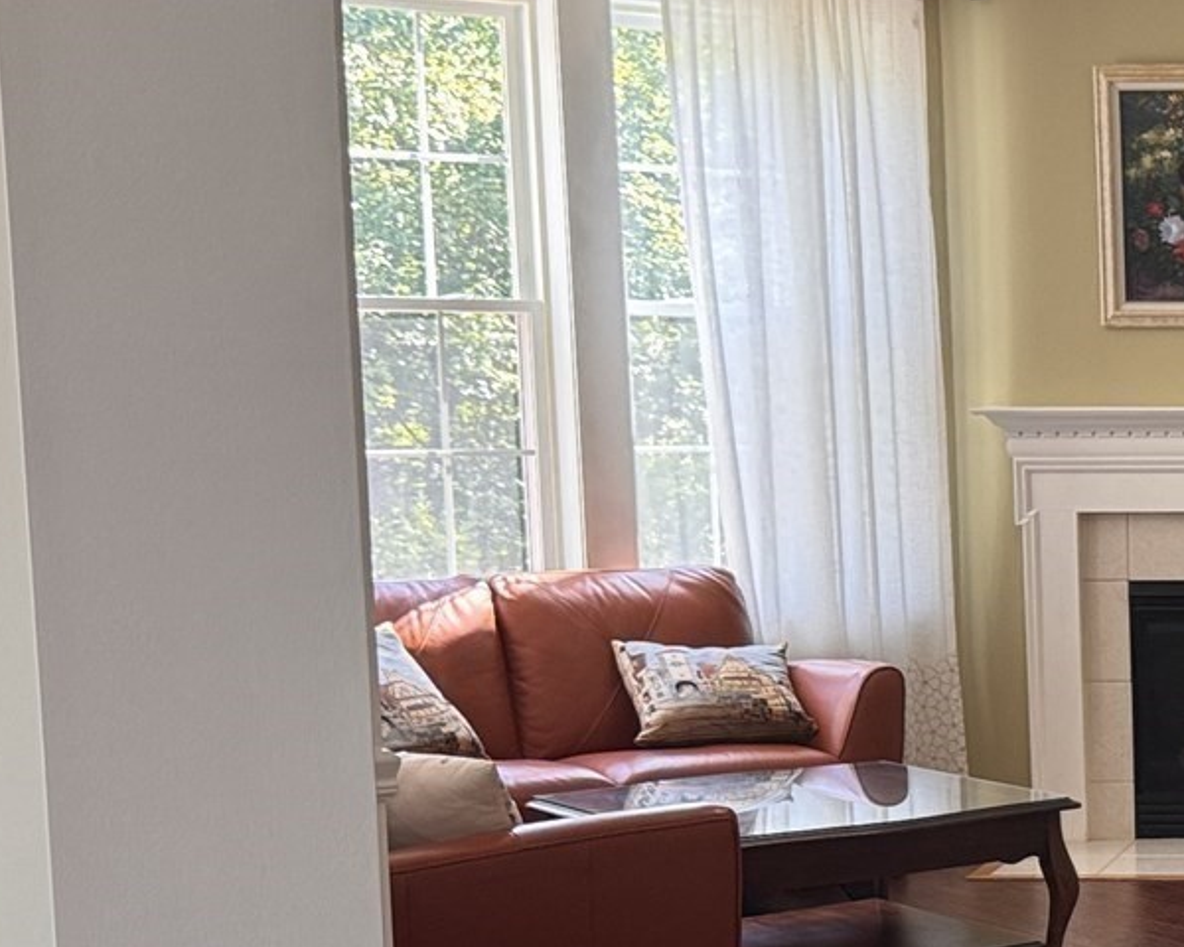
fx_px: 2803
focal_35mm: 80
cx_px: 1517
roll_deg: +0.6
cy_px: 726
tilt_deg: -7.2
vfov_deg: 19.0
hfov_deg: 21.6
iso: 160
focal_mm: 6.76
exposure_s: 1/120
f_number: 1.78
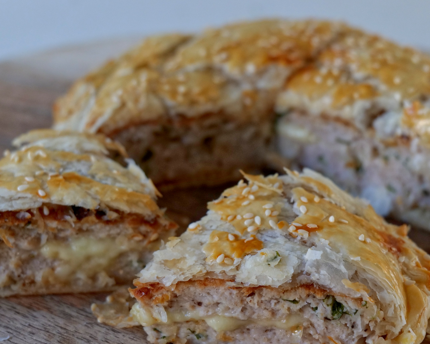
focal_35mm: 84
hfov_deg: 22.7
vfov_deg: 18.3
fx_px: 1069
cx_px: 241
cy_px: 187
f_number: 7.1
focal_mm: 60
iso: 2500
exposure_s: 1/100
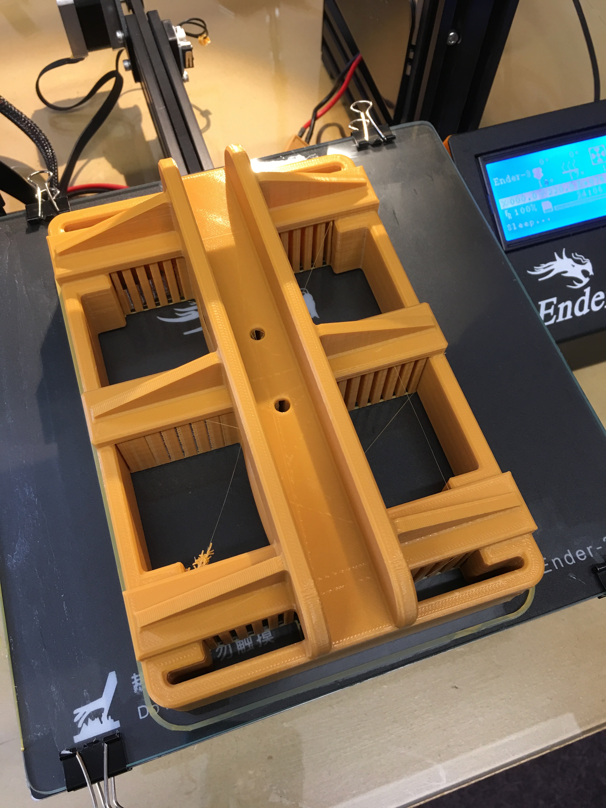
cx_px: 303
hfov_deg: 48.2
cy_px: 404
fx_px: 677
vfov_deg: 61.7
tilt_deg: -63.0
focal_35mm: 29
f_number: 2.2
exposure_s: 1/15
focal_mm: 4.15
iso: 32
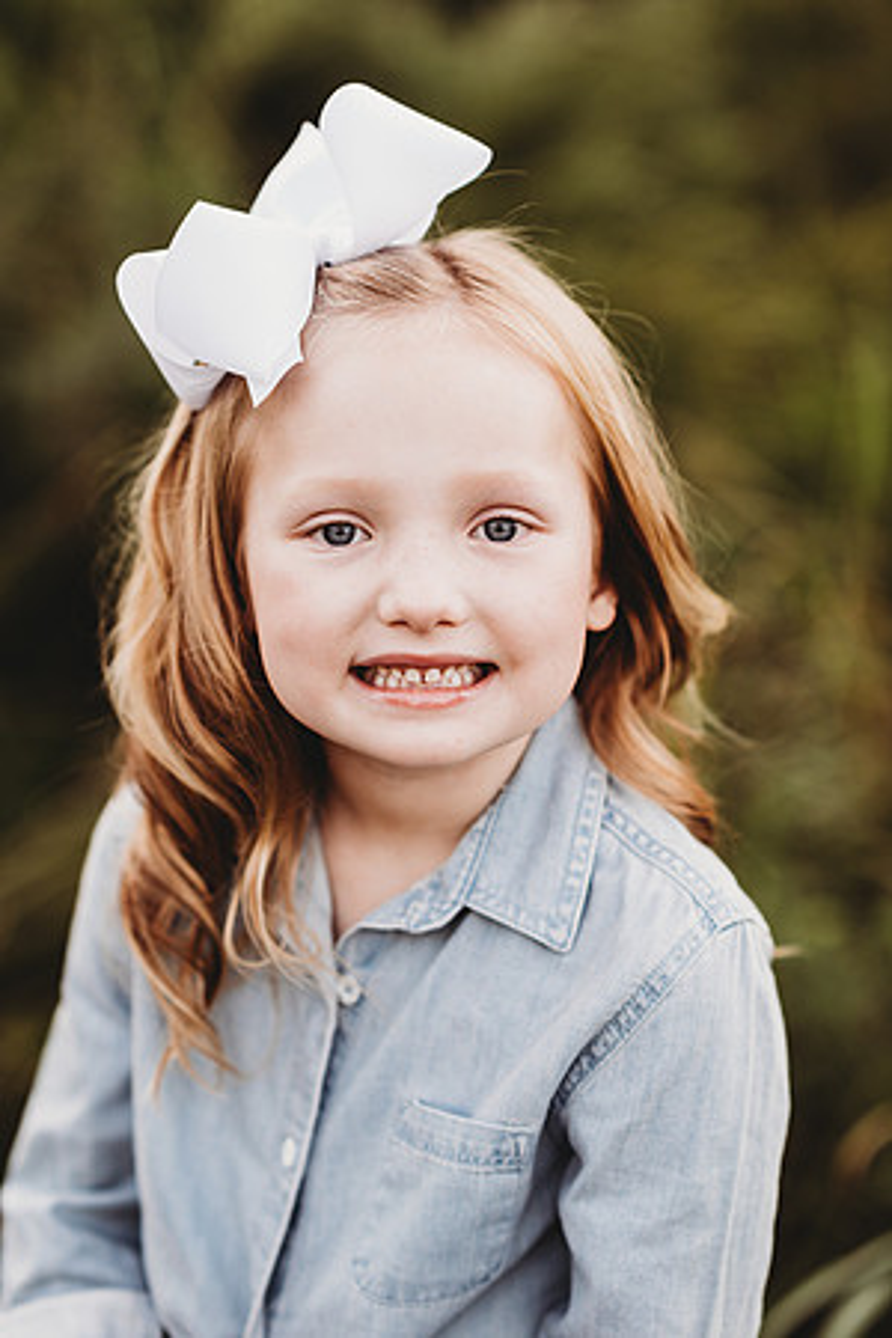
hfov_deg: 16.1
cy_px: 669
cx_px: 446
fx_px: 3159
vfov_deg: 23.9
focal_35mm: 85
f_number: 2.2
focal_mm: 85
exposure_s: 1/160
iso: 80
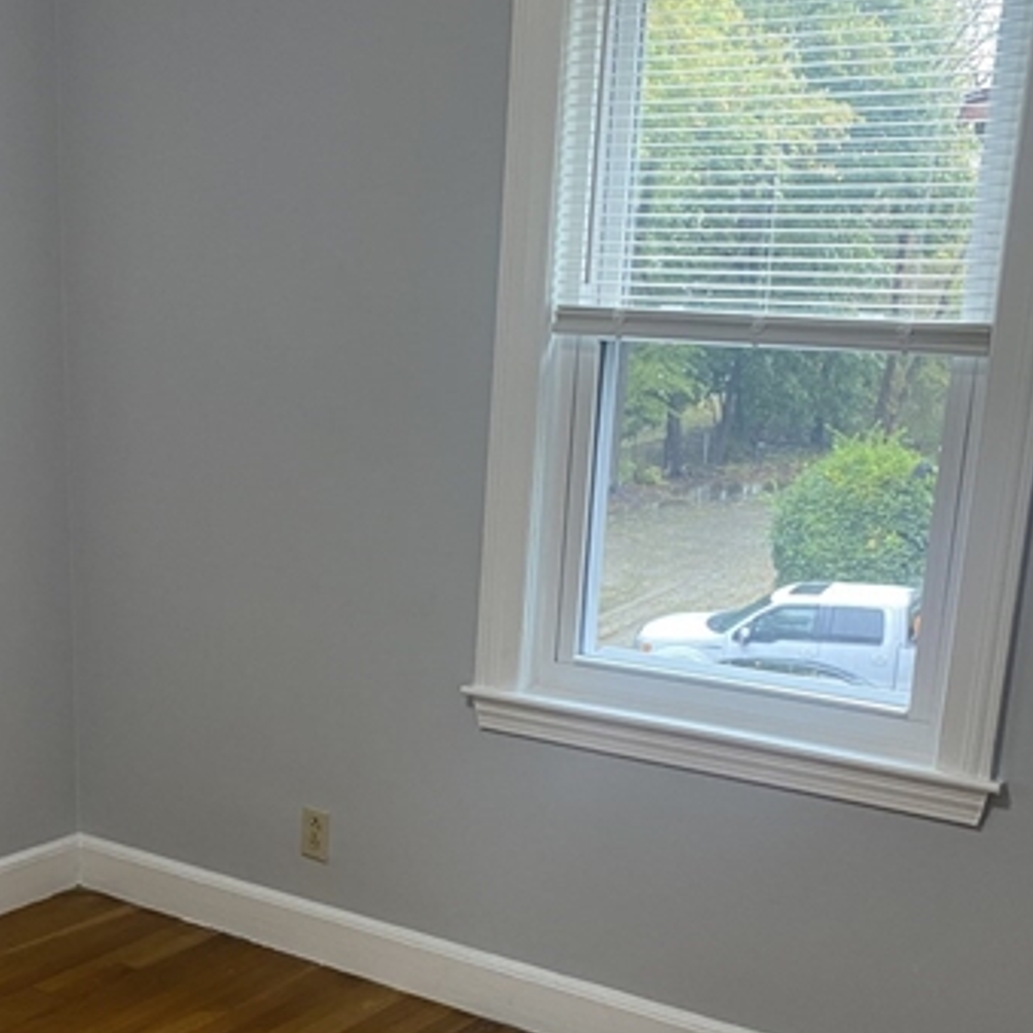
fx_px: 1756
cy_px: 826
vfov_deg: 31.9
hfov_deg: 32.3
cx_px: 274
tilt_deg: -17.3
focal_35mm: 52
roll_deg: +0.0
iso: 80
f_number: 1.8
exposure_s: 1/60
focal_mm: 4.25
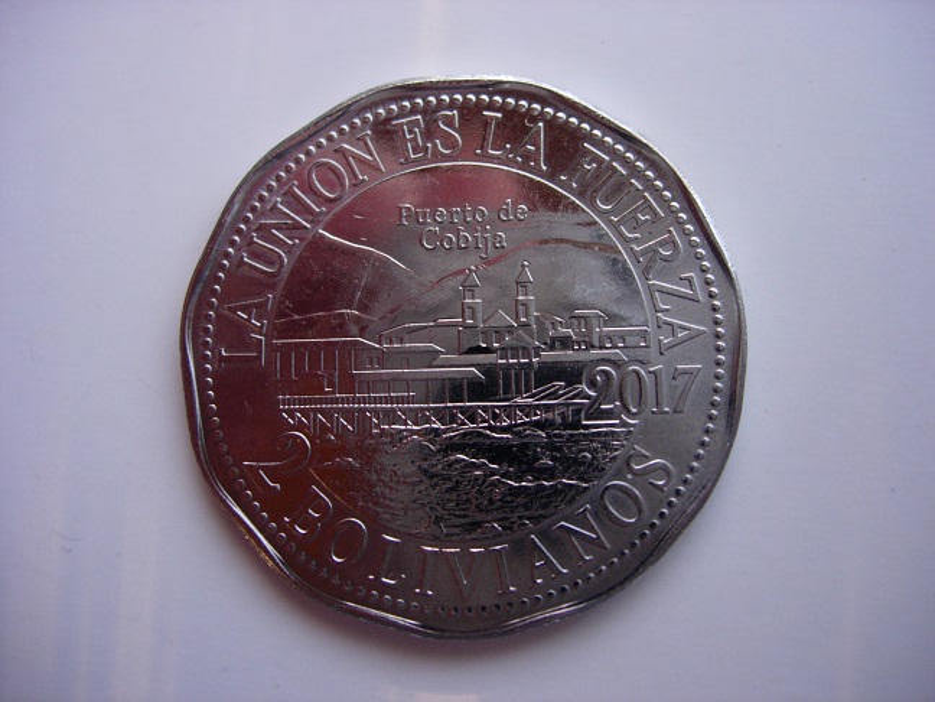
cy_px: 351
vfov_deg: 37.7
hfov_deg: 49.0
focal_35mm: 38
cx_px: 468
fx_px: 1026
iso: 118
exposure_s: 1/32
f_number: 2.8
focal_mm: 7.8
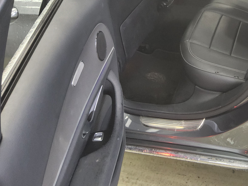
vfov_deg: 31.6
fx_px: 315
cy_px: 25
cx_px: 216
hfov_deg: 40.2
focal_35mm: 44
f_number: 2
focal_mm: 3.08
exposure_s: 1/120
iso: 400
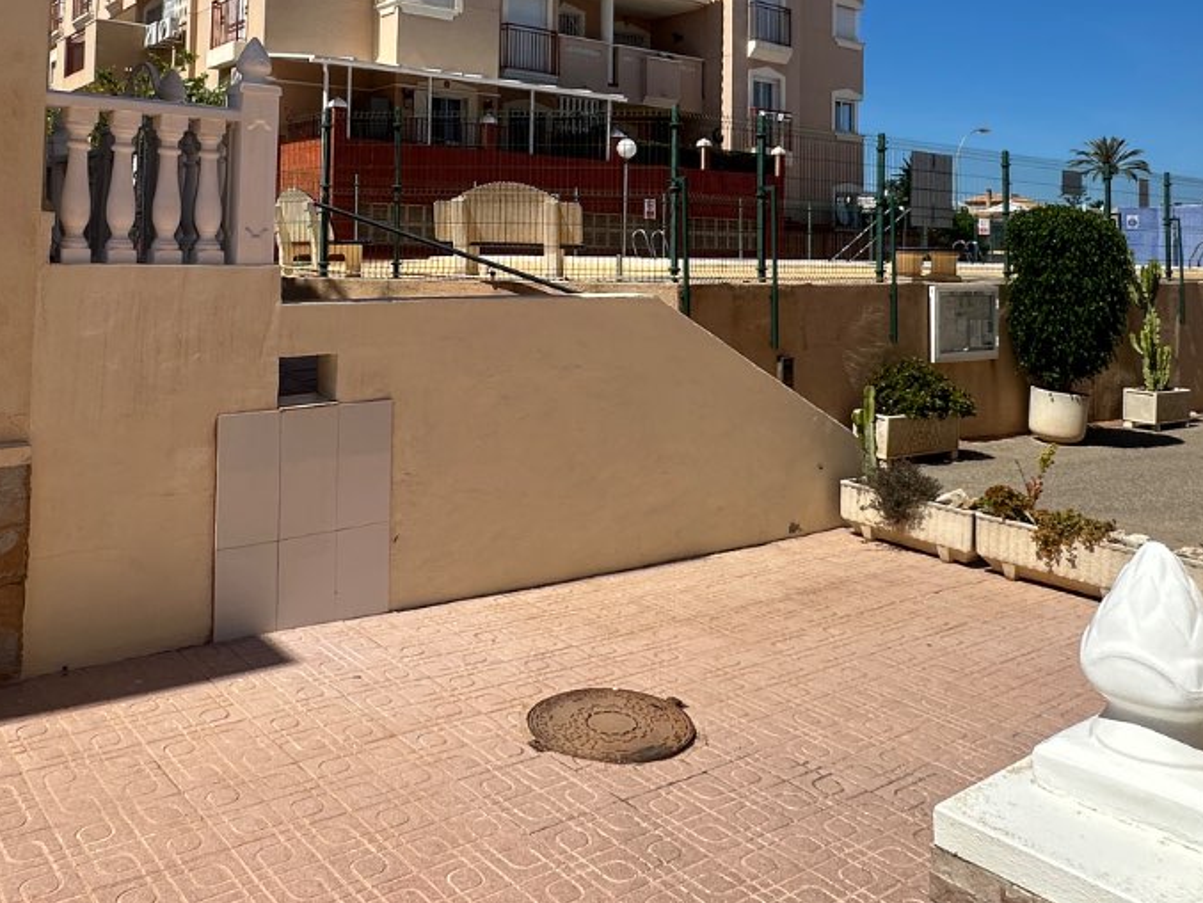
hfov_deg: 58.2
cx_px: 526
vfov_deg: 43.6
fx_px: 1078
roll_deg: -1.5
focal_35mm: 31
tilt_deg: +2.2
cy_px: 196
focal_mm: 2.22
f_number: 2.2
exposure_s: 1/4831
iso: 50
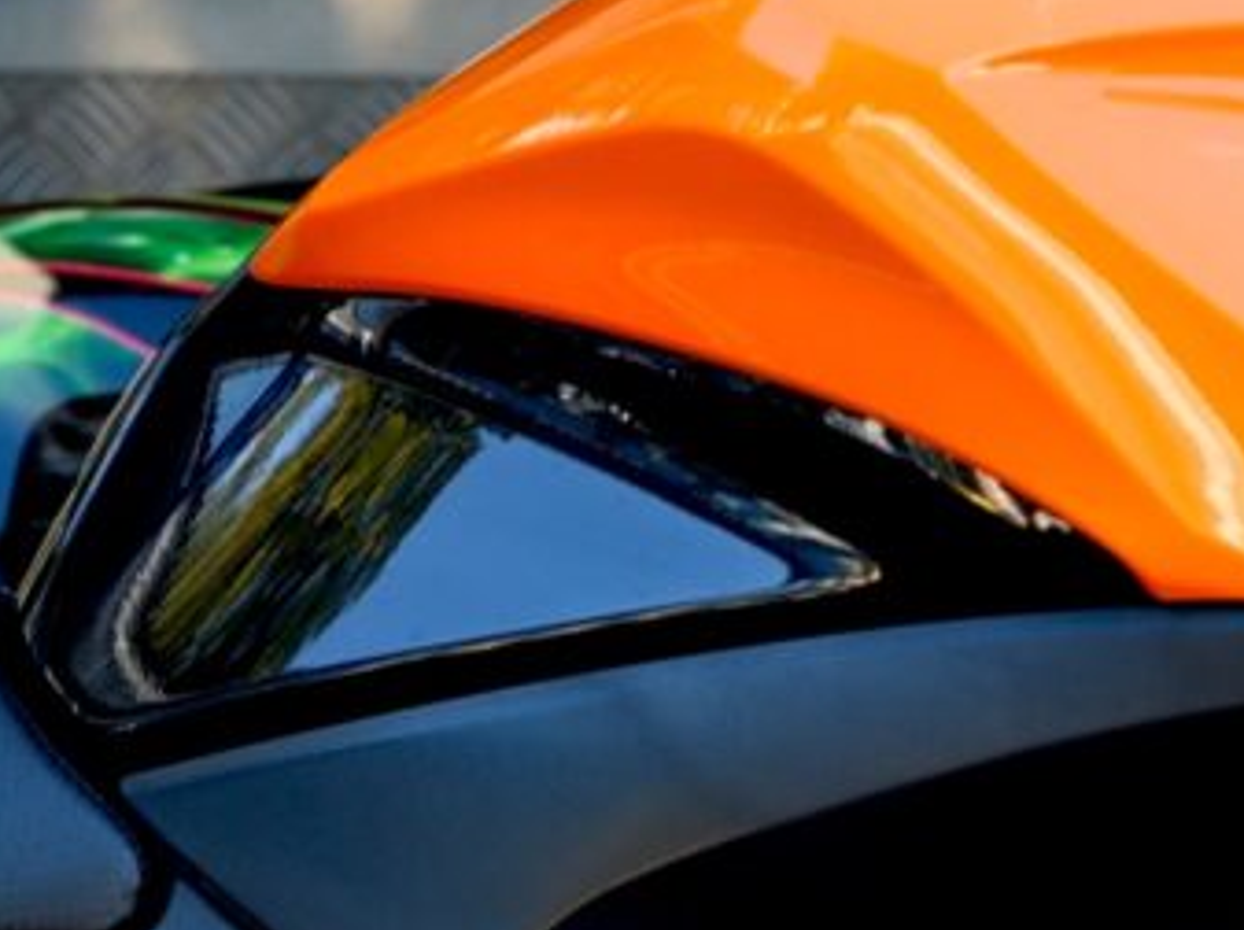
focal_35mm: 439
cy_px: 1397
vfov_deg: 3.4
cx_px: 757
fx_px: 15760
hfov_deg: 4.5
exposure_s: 1/60
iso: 100
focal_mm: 60
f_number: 3.5
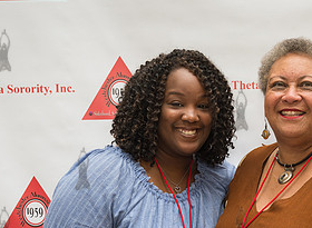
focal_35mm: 92
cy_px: 217
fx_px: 822
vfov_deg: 15.6
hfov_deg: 21.3
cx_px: 228
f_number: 4
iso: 640
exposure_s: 1/500
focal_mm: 40
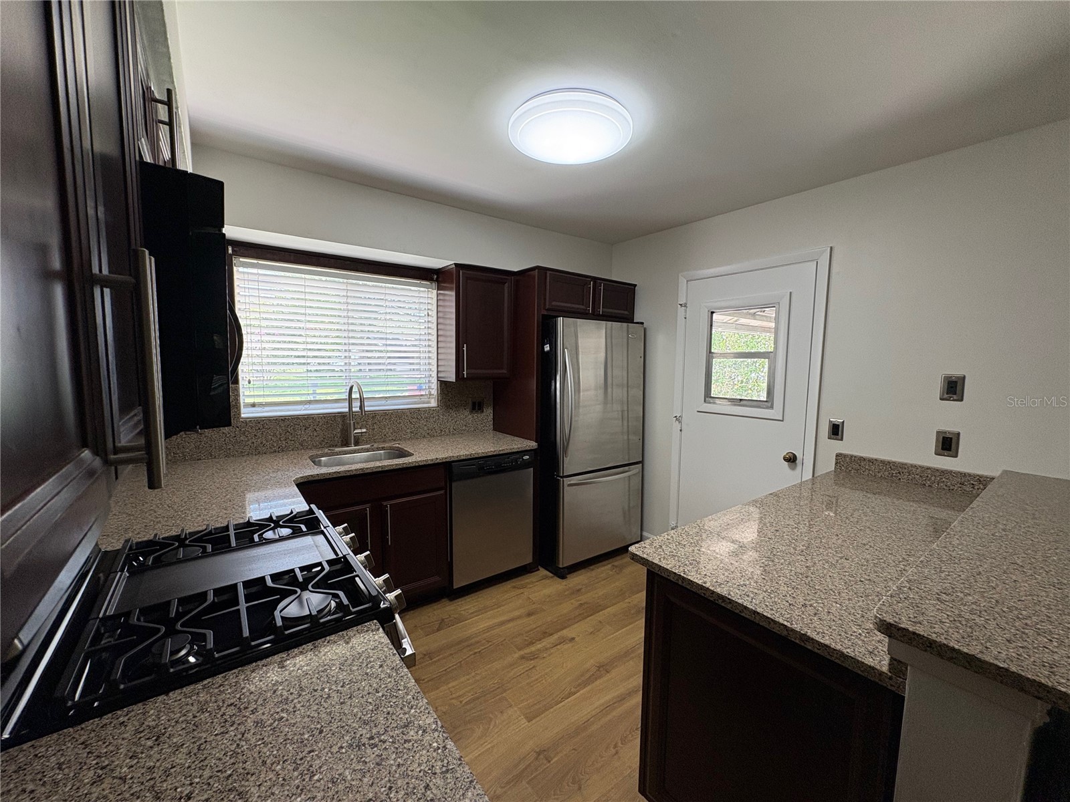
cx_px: 535
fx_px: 433
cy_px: 401
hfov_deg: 102.1
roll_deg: -0.7
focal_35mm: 14
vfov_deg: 85.7
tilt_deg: -5.3
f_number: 2.2
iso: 200
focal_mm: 2.22
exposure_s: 1/120
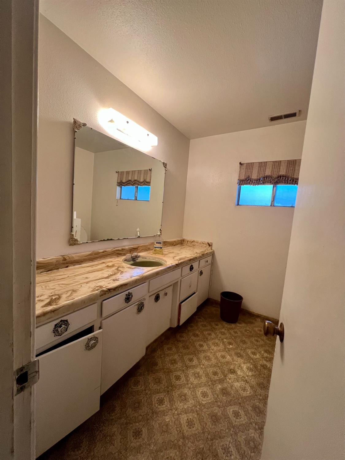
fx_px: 173
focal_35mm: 13
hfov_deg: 89.9
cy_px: 230
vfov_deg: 106.2
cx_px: 172
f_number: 1.8
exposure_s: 1/60
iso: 200
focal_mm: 1.57
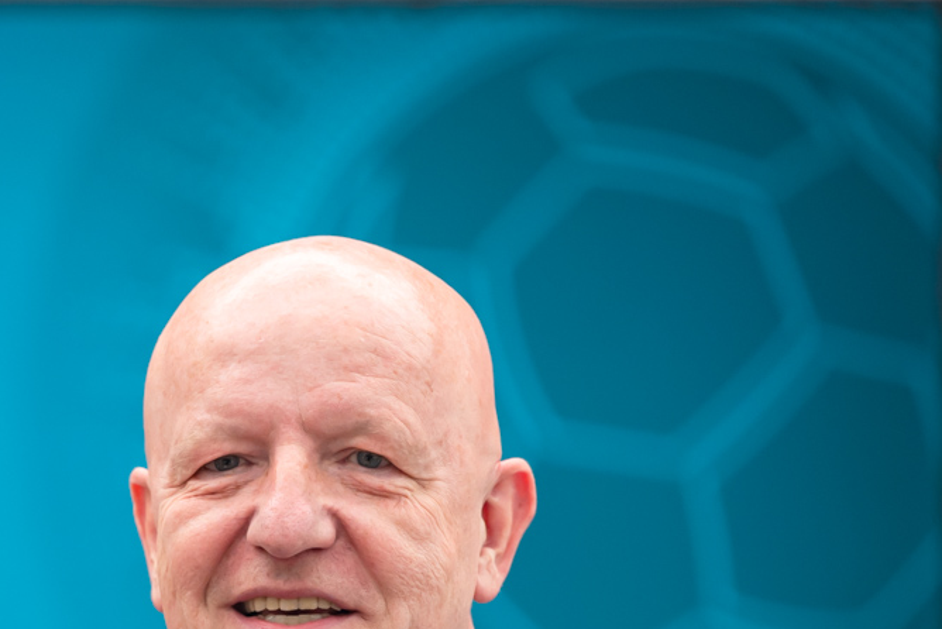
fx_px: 12408
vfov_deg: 2.9
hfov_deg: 4.3
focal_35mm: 474
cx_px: -96
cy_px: 762
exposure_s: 1/500
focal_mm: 165
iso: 500
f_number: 2.8
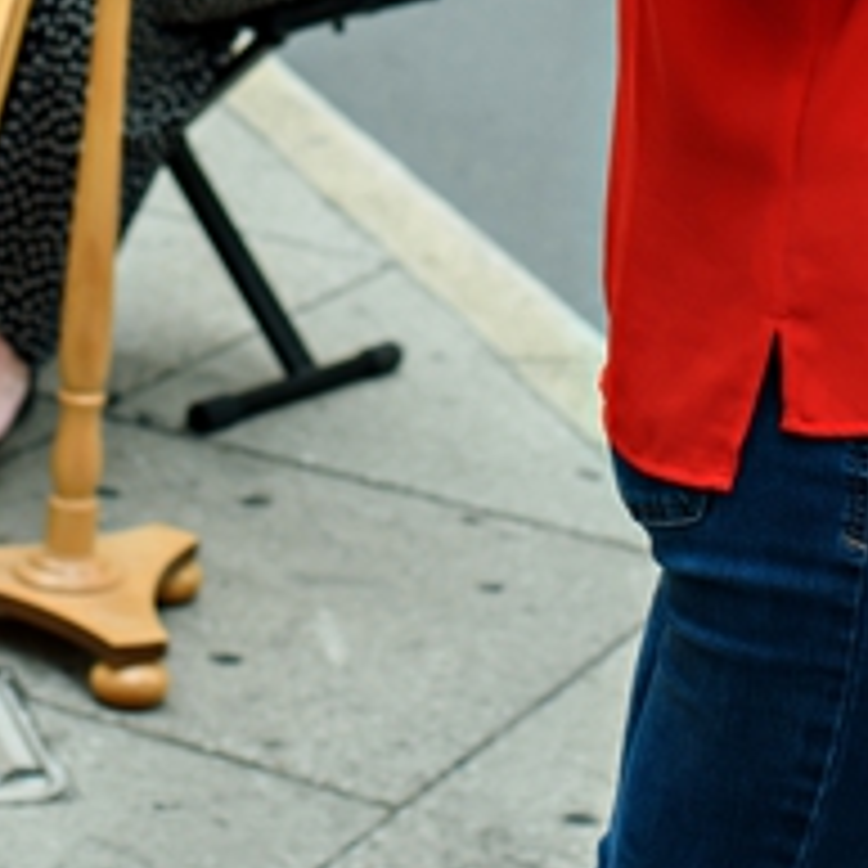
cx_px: 301
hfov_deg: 12.5
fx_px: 3943
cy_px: -340
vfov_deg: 12.1
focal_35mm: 139
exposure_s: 1/200
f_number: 2.8
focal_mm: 35
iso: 200
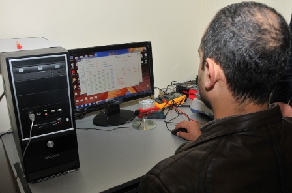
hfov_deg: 62.1
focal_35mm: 30
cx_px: 146
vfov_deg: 43.4
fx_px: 243
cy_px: 96
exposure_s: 1/60
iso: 500
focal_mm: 20
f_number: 8
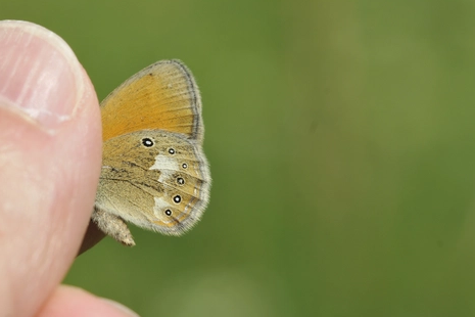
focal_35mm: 217
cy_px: 121
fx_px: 2859
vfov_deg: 6.3
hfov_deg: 9.5
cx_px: 162
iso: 250
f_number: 13
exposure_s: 1/500
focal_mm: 105
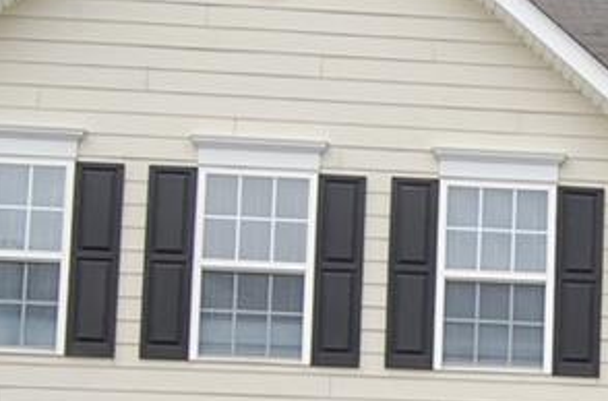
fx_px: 2290
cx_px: 678
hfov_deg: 14.7
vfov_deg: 10.0
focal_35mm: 136
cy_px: 384
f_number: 8
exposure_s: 1/250
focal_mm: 26
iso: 200
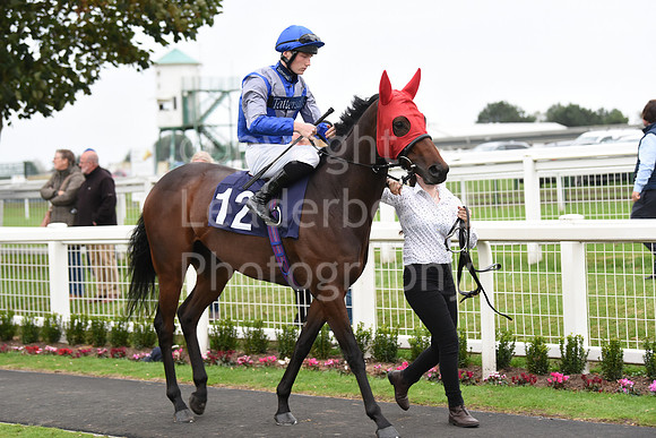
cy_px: 219
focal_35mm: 86
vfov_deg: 15.9
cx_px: 328
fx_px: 1567
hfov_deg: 23.6
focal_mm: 86
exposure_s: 1/250
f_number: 3.5
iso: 1600
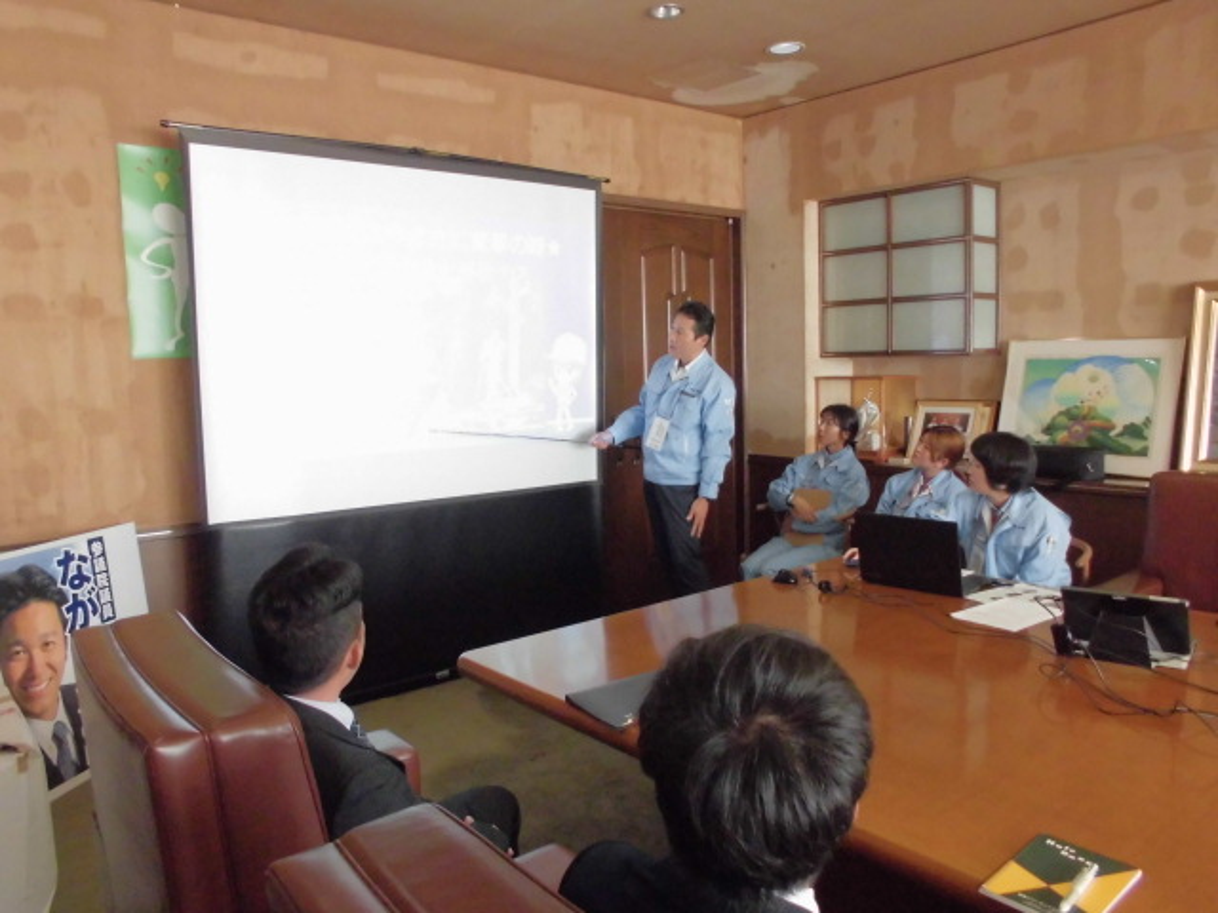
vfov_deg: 53.1
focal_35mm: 26
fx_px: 915
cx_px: 609
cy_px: 456
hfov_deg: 67.3
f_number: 3.5
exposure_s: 1/60
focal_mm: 4.6
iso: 400
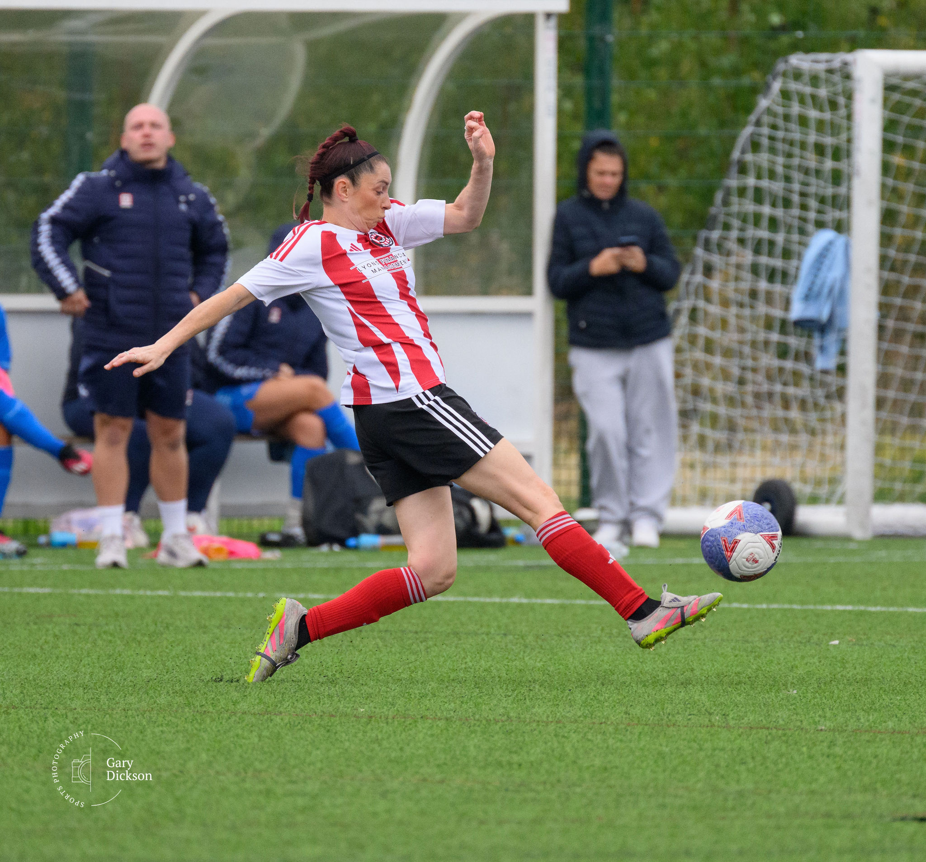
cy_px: 370
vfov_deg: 2.2
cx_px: 464
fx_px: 22442
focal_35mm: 767
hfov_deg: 2.4
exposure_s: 1/1000
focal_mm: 400
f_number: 5.6
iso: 2200
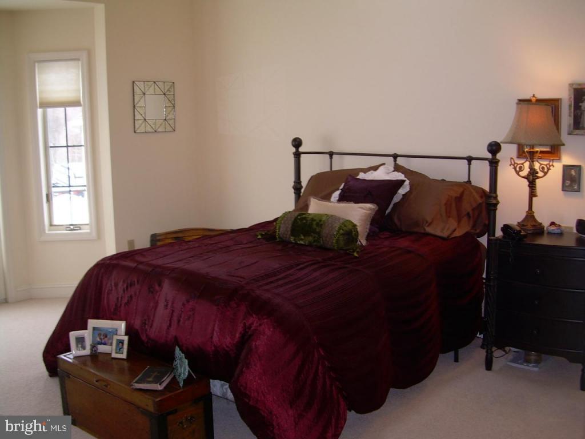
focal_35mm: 38
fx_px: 642
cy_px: 220
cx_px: 292
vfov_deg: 37.7
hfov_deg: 49.0
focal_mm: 6.3
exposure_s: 1/30
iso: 50
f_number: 2.8
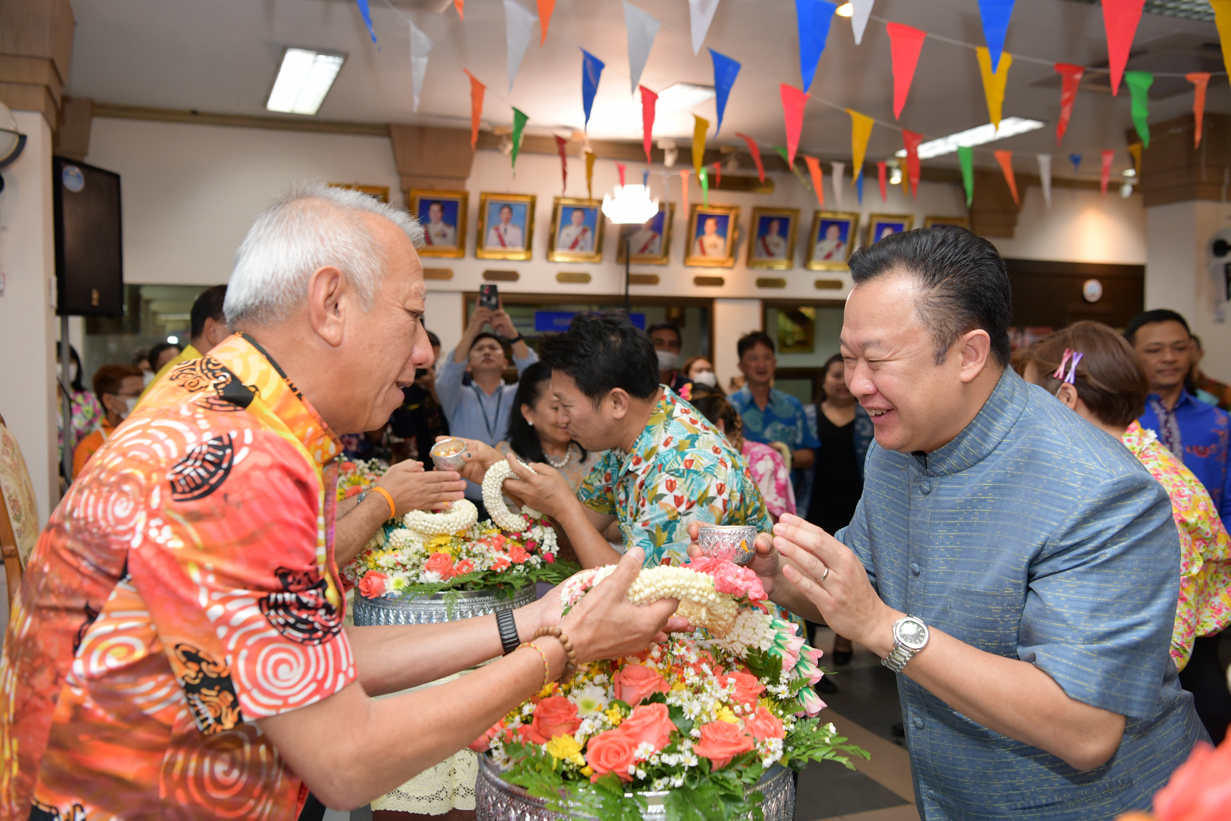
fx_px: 1163
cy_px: 410
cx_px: 616
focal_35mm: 34
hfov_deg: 55.8
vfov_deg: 38.9
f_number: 4
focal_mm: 34
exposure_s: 1/200
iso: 1000
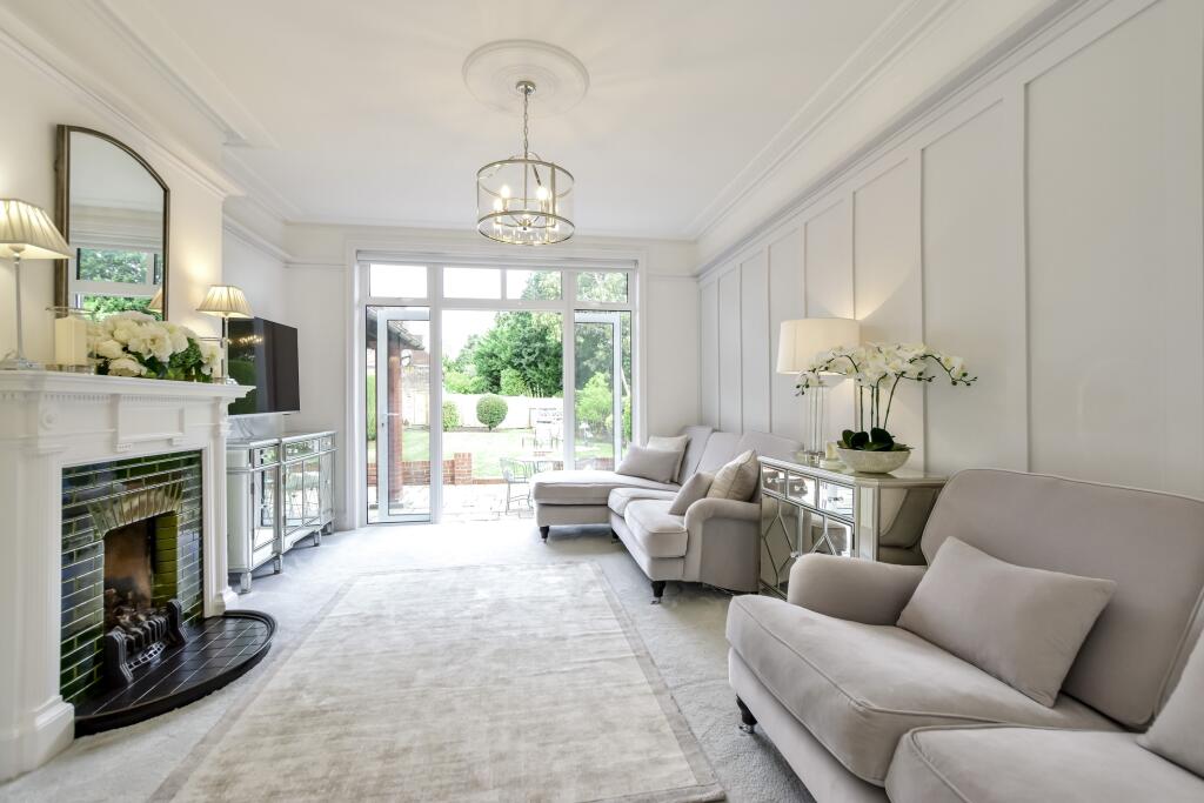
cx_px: 602
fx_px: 502
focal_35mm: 15
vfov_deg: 77.3
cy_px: 402
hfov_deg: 100.4
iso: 640
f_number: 8
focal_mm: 10
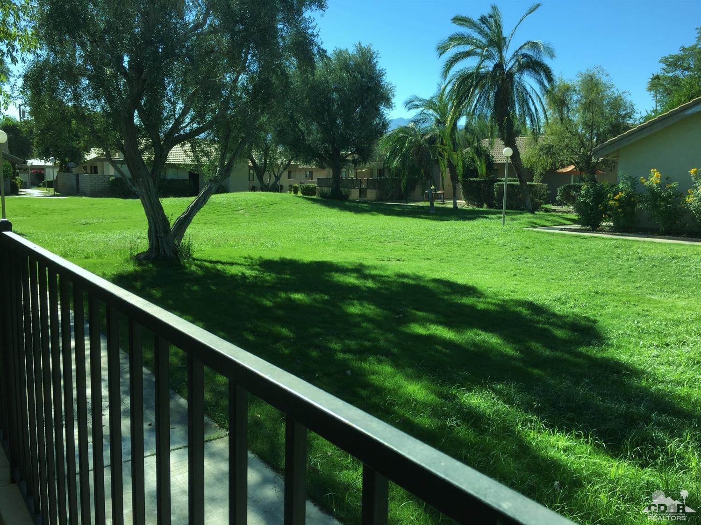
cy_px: 262
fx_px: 587
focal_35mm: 29
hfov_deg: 61.7
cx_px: 350
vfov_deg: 48.2
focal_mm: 4.15
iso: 25
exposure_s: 1/793
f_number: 2.2
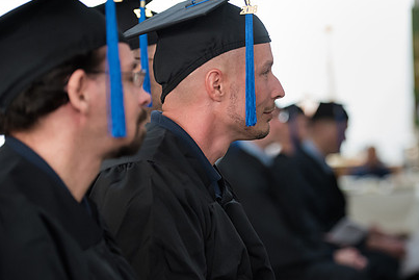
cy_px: 174
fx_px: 1758
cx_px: 248
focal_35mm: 151
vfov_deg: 9.1
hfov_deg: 13.6
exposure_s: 1/250
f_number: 2.8
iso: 2500
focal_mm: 105
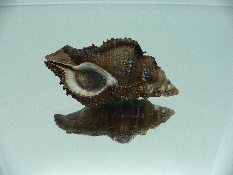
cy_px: 88
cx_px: 116
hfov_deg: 52.6
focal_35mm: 35
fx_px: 236
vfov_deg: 40.7
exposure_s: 1/60
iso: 100
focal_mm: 4.6
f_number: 2.8
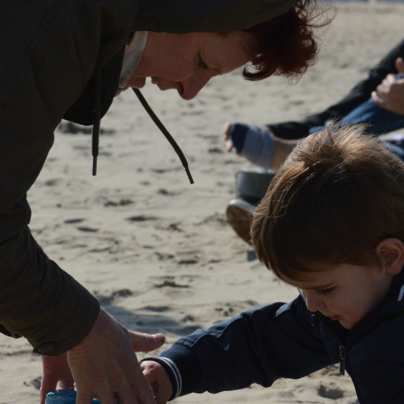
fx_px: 3579
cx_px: 293
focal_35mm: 271
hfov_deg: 6.5
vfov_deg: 6.5
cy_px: 180
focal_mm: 85
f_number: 9
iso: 800
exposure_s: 1/3200
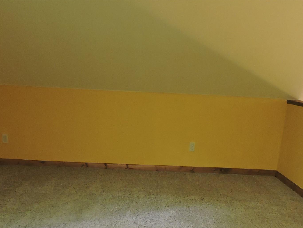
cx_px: 149
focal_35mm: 36
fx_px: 315
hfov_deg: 51.3
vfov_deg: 38.7
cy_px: 170
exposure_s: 1/8
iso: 720
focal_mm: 4.3
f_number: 3
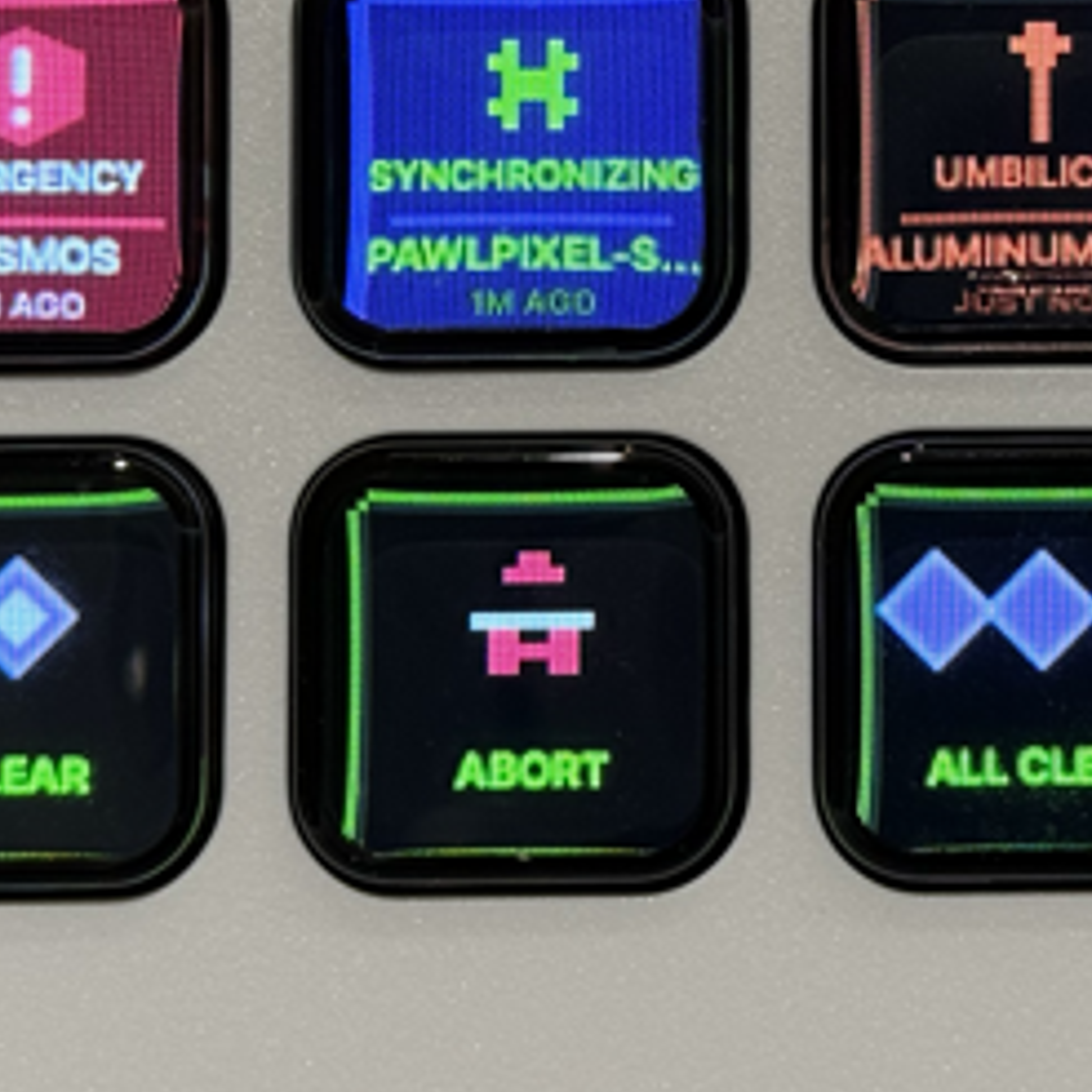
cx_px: 985
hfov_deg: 12.6
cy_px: 138
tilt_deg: -35.7
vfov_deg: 12.6
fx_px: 4925
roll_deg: +0.3
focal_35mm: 138
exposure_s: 1/60
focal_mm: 6.76
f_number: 1.78
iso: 100
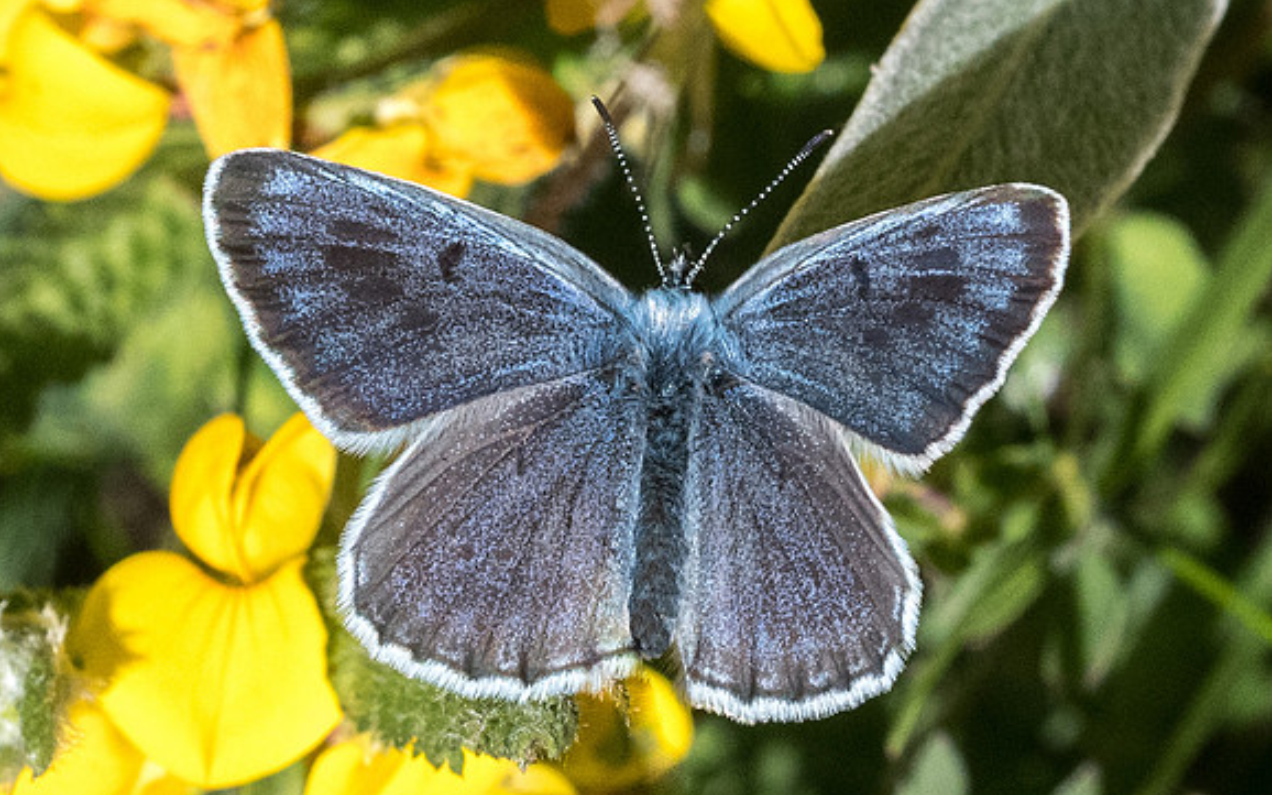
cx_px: 633
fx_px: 27381
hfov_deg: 2.7
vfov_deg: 1.7
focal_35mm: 790
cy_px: 468
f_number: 13
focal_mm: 150
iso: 1000
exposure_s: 1/1250
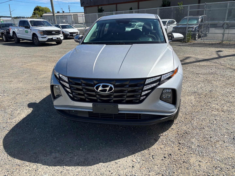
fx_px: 177
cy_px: 88
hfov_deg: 67.3
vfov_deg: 53.1
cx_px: 118
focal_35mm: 26
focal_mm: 5.96
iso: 50
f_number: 1.6
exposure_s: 1/2451
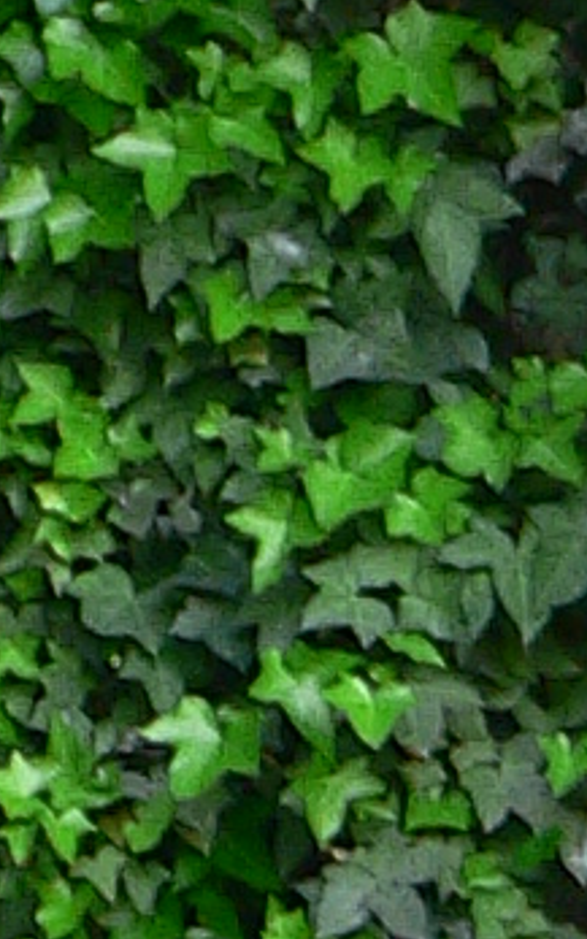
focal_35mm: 931
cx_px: -1401
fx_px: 23820
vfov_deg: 2.3
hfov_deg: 1.4
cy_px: -530
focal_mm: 19.9
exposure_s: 1/60
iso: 100
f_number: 3.7
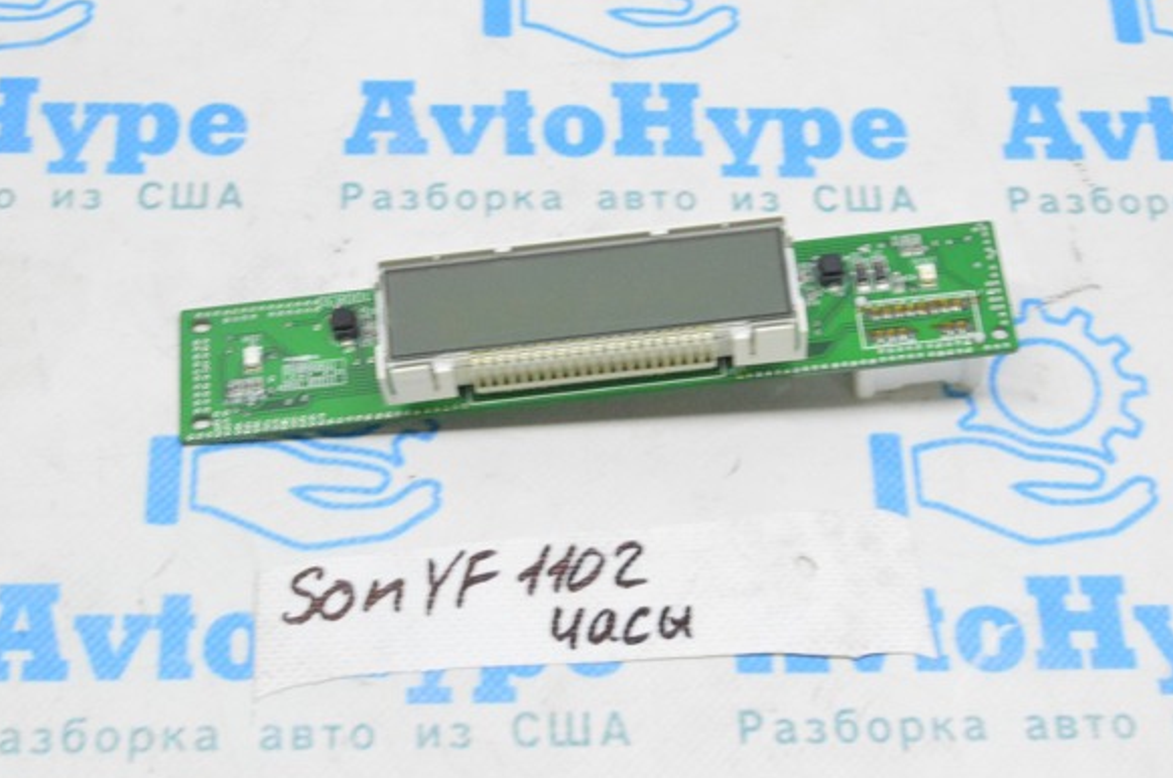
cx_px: 599
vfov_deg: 20.5
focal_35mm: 66
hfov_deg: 30.6
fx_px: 2147
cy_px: 372
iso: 6400
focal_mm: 40
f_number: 20
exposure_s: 1/15
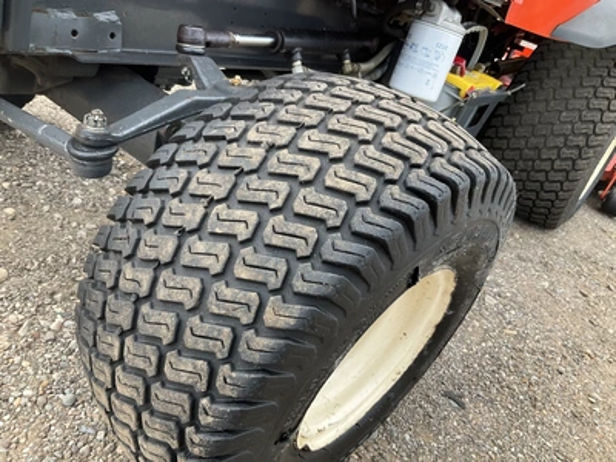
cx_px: 308
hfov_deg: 61.7
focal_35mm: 29
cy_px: 231
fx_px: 516
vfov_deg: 48.2
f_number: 1.8
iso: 20
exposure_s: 1/210
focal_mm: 3
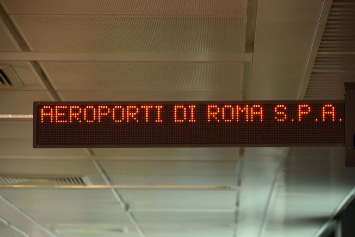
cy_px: 118
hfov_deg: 10.2
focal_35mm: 202
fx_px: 1997
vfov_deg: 6.8
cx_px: 178
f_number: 6
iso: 900
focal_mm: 135
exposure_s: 1/60
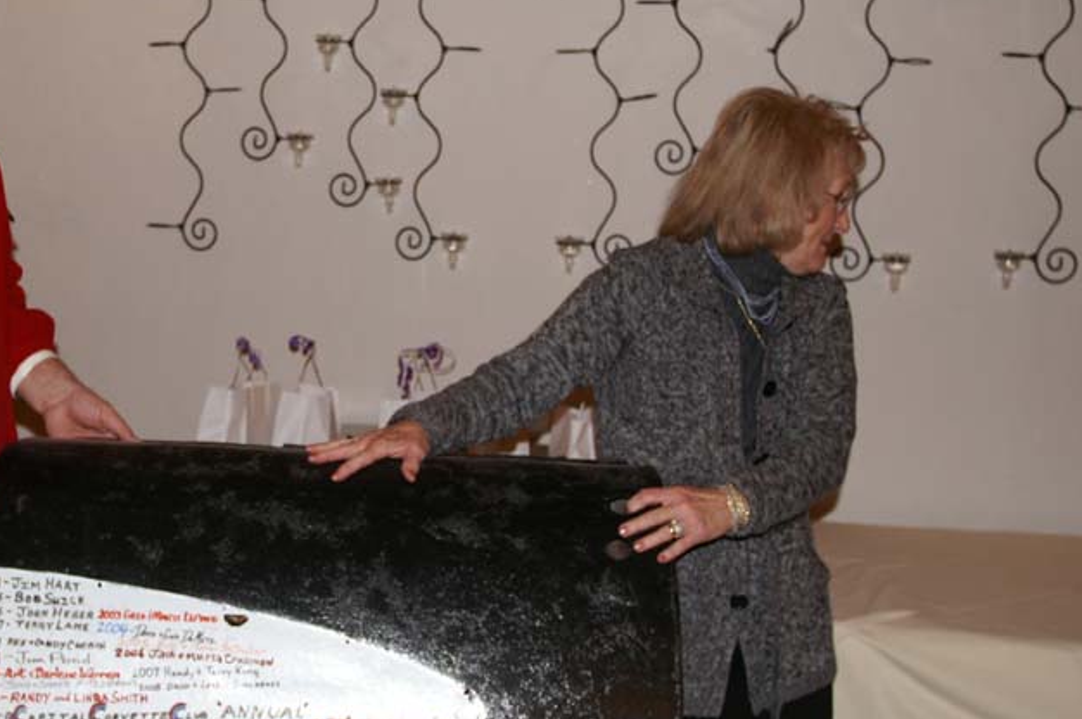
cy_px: 326
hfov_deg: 36.3
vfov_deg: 25.0
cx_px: 311
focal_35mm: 54
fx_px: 1621
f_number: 3.5
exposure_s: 1/60
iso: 200
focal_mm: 22
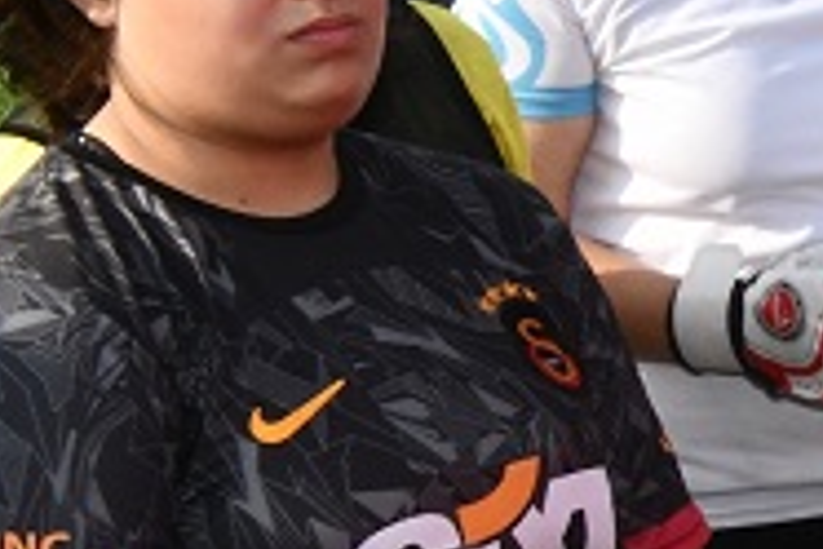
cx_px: 2511
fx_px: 4549
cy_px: 547
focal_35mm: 199
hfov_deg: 8.5
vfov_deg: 6.9
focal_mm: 32
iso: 1600
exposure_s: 1/250
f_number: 22
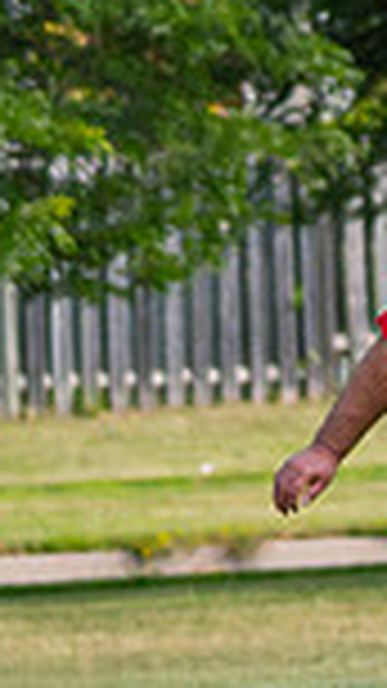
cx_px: 1155
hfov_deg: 1.8
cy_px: 415
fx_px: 12084
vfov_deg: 3.3
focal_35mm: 662
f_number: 2.8
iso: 400
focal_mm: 74
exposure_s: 1/4000
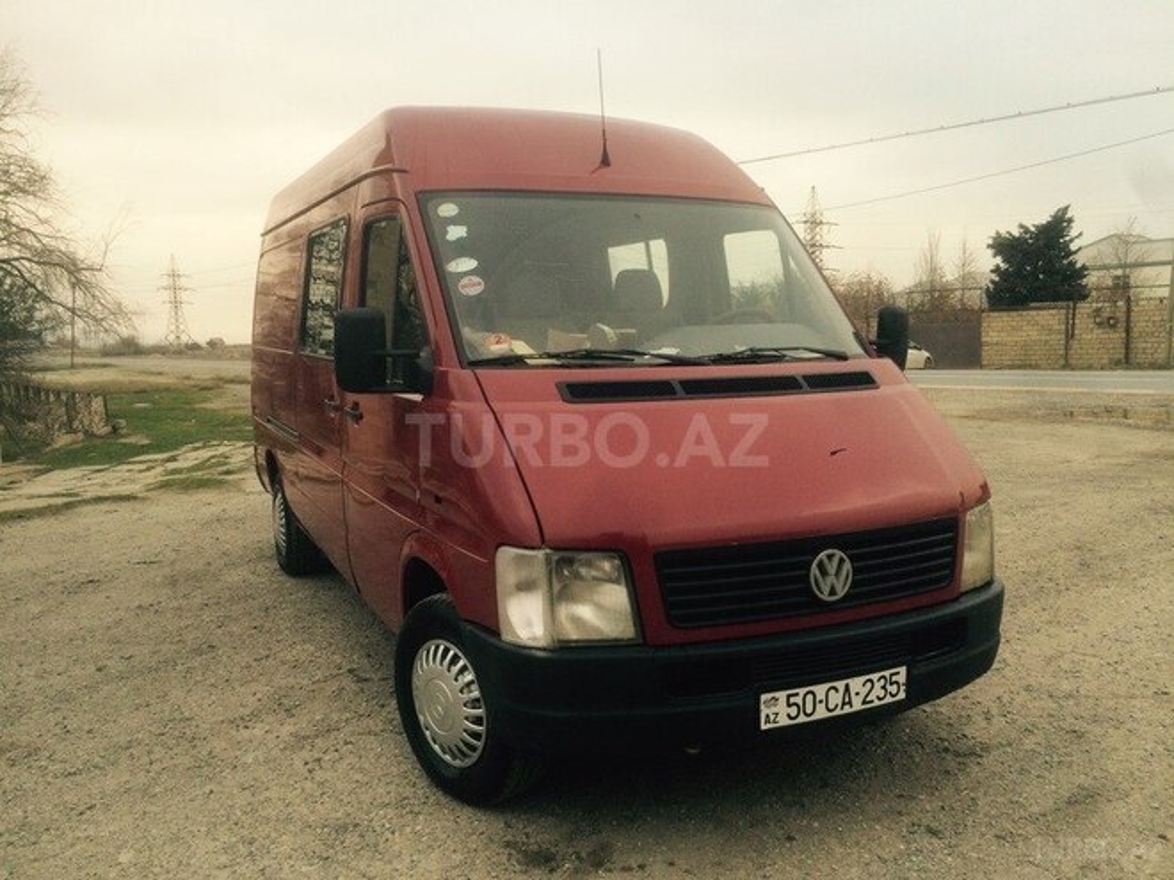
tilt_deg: -7.2
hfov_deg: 61.7
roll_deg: +0.6
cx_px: 587
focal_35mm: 29
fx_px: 984
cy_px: 440
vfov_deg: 48.2
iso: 40
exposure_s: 1/100
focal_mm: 4.15
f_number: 2.2
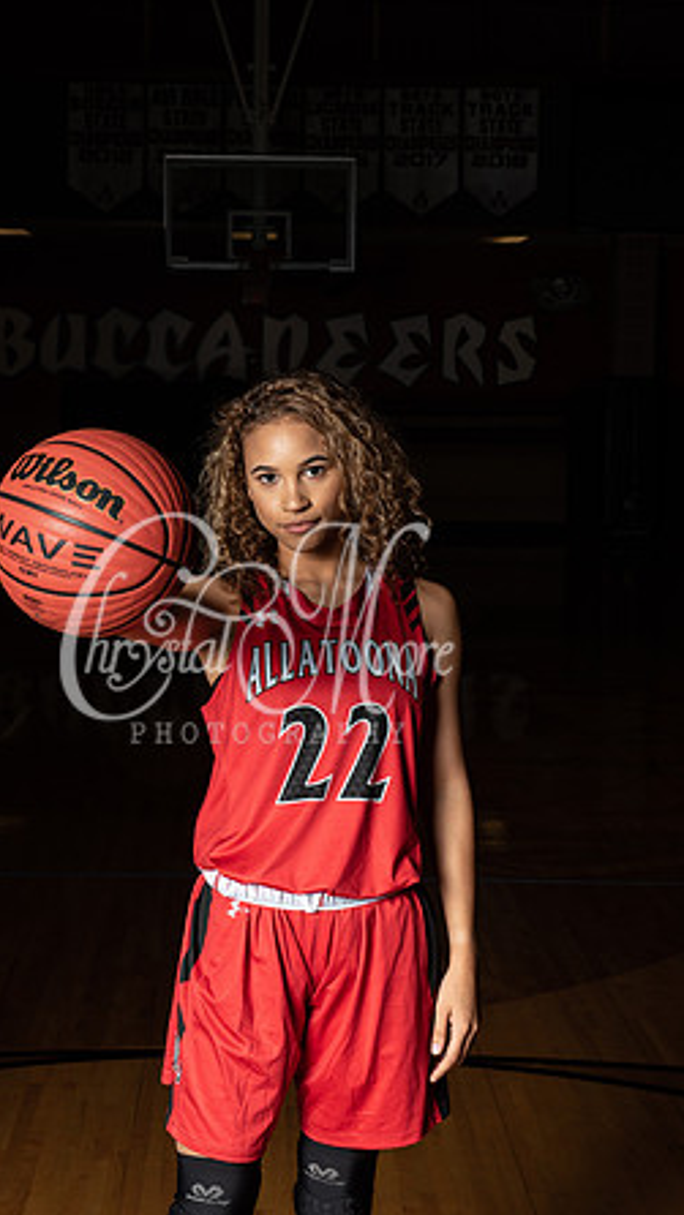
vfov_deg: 28.6
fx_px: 2385
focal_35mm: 74
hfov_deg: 16.3
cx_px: 292
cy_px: 608
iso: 320
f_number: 14
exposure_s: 1/200
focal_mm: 70
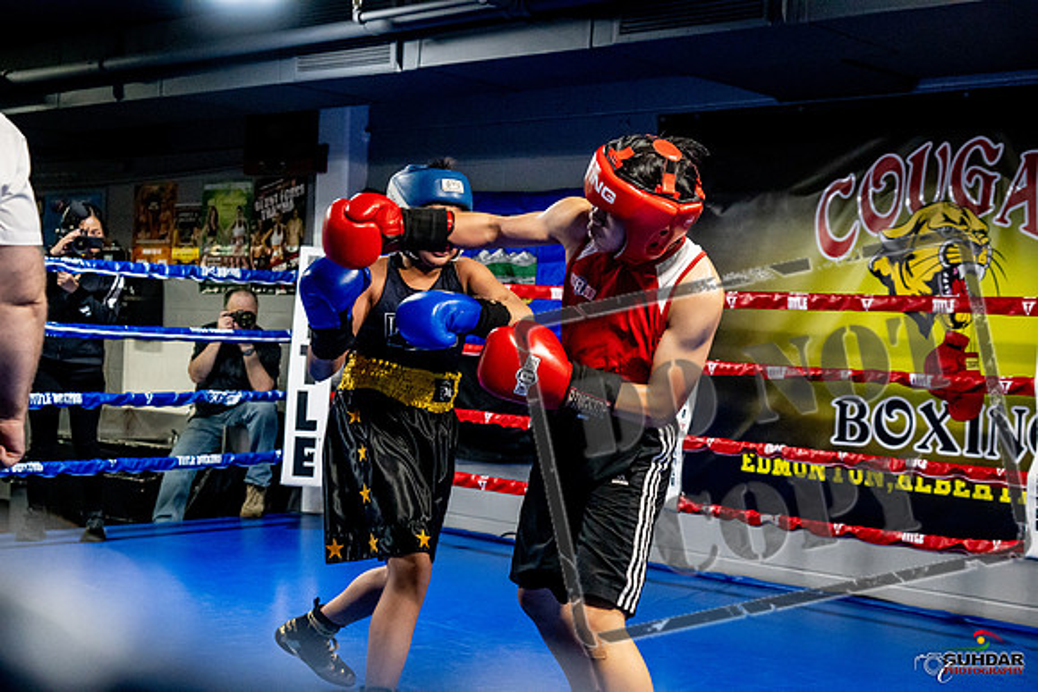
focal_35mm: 52
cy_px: 346
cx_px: 519
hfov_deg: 38.2
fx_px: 1500
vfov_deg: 26.0
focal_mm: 35
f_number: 2.8
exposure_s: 1/800
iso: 5000
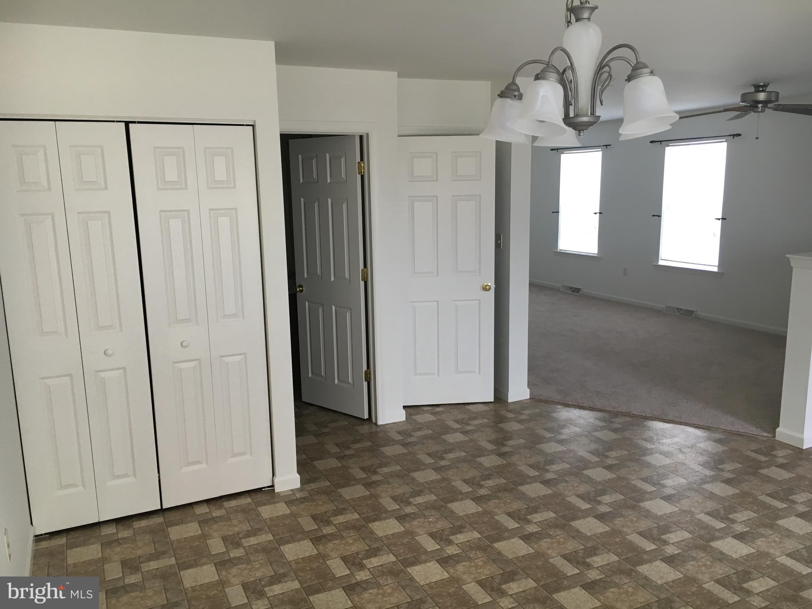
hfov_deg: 61.7
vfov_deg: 48.2
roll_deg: +1.9
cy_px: 304
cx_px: 406
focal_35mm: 29
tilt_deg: -9.9
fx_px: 680
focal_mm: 4.15
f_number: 2.2
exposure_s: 1/30
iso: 32
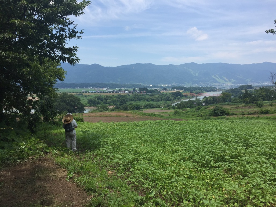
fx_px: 231
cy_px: 104
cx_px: 138
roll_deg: -1.4
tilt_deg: -6.0
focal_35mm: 29
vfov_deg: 48.2
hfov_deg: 61.7
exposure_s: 1/2639
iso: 32
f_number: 2.2
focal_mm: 4.15
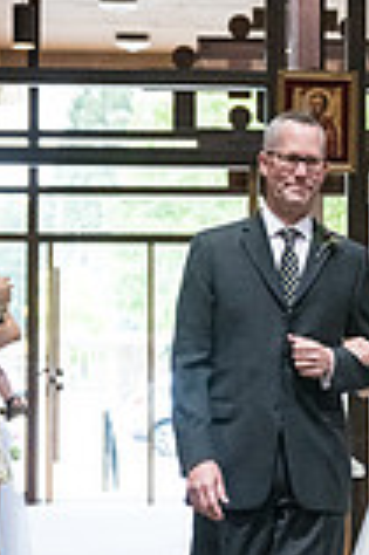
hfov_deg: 9.9
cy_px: 327
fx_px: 2111
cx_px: 429
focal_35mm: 137
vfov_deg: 15.0
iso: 2500
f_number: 4
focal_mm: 48
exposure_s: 1/320
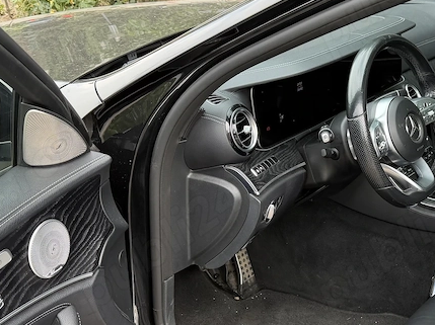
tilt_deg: -29.1
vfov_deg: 25.7
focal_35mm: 56
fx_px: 703
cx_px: 307
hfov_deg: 33.9
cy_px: 245
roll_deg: -0.6
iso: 100
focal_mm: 6.76
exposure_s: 1/164
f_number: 1.78
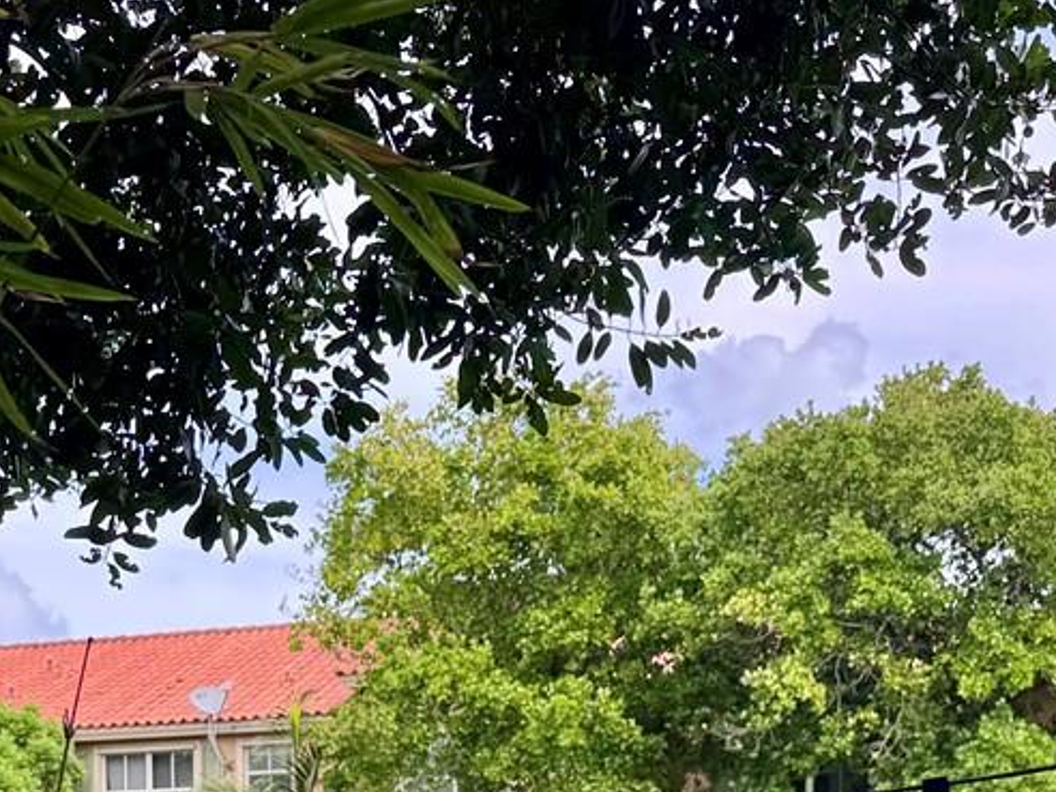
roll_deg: +1.8
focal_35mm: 78
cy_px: 1236
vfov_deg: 16.9
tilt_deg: -5.3
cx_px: 255
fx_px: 2379
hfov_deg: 24.7
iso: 80
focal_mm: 6.76
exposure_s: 1/765
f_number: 1.78
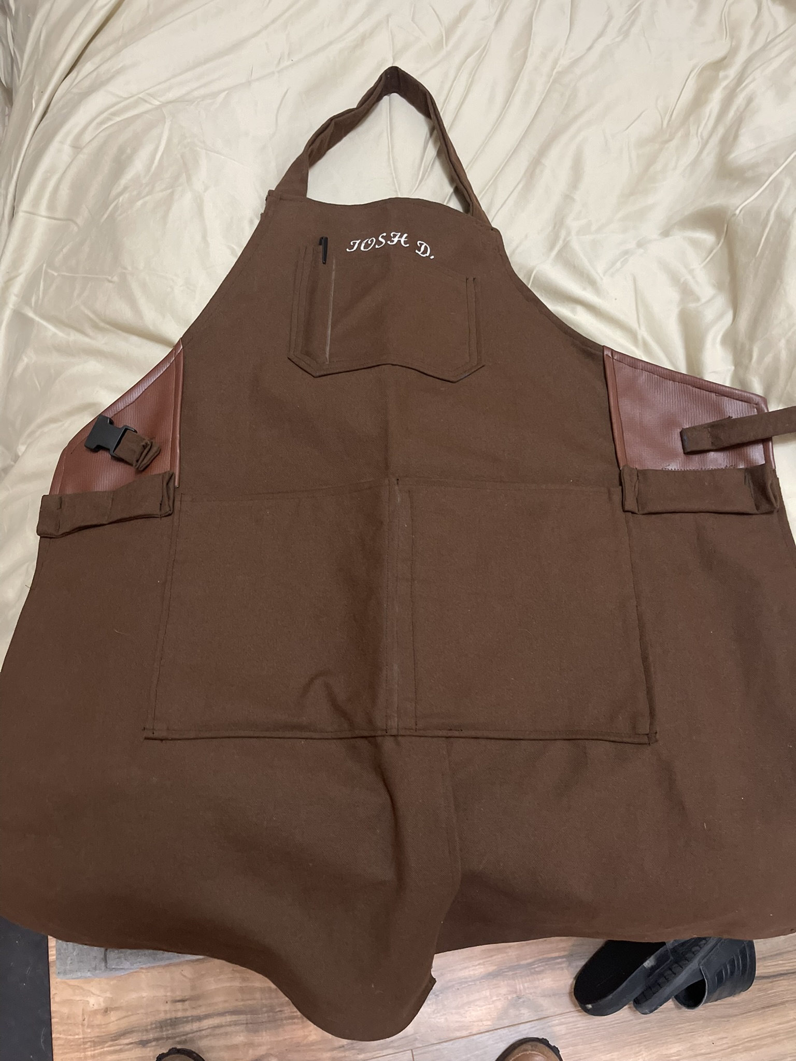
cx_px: 398
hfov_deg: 54.9
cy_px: 530
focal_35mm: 25
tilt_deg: -63.3
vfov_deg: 69.4
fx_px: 767
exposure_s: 1/33
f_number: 1.6
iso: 640
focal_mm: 5.1
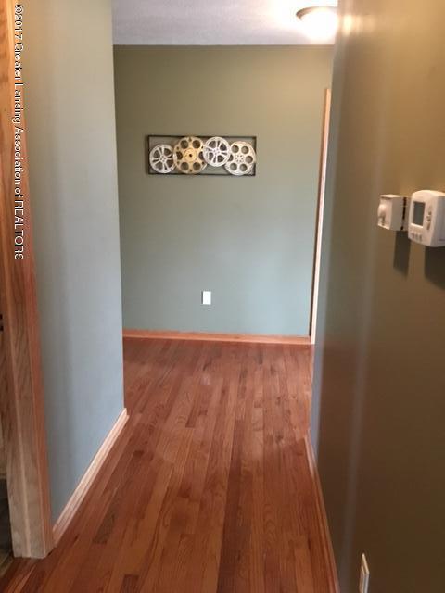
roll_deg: +1.0
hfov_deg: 48.2
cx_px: 222
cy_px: 296
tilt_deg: -11.8
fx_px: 497
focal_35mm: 29
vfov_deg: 61.7
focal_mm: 4.15
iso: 250
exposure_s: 1/15
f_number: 2.2
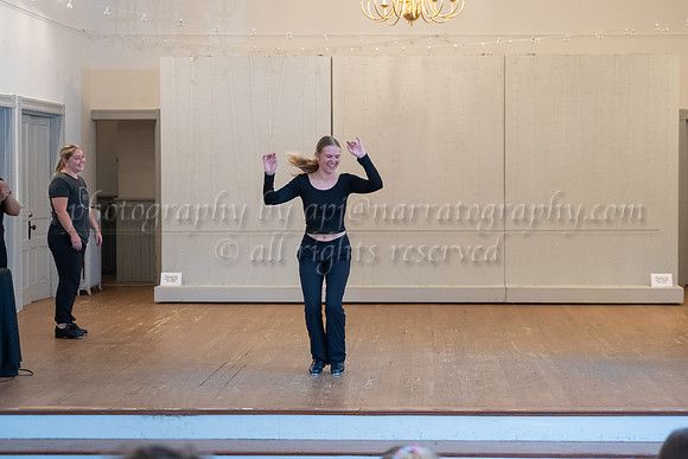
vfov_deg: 18.5
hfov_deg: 27.4
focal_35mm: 74
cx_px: 405
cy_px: 208
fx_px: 1410
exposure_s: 1/200
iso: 1600
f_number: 2.8
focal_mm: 53
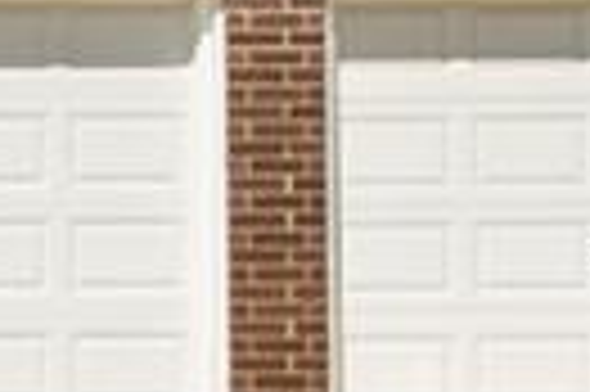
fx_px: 2905
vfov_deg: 7.6
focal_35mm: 177
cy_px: -185
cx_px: -604
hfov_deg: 10.6
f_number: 22
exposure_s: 1/50
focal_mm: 22.7
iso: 100
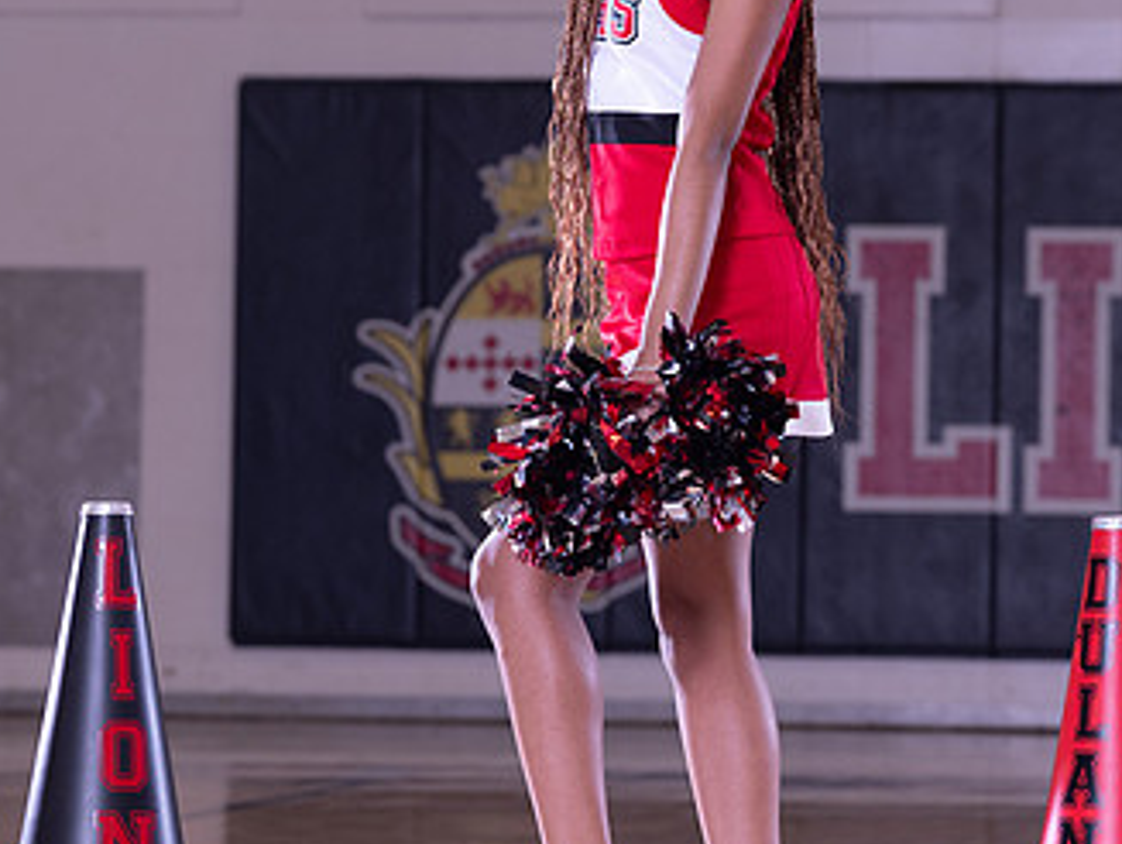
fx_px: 6652
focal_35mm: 205
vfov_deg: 7.3
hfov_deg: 9.6
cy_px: 233
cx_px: 667
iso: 250
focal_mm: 79
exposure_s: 1/125
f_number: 3.5
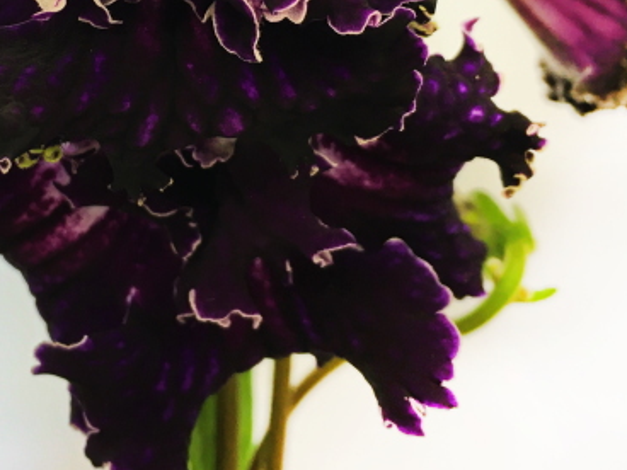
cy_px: -12
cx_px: 160
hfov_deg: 30.2
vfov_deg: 22.3
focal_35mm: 63
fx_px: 1141
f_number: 2.2
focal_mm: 4.15
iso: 25
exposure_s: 1/33
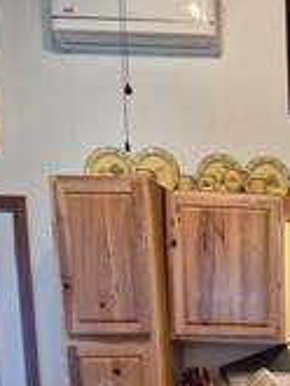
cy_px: 442
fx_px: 747
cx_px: 388
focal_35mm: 67
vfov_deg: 26.3
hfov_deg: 20.0
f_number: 1.8
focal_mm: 5.4
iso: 640
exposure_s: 1/120
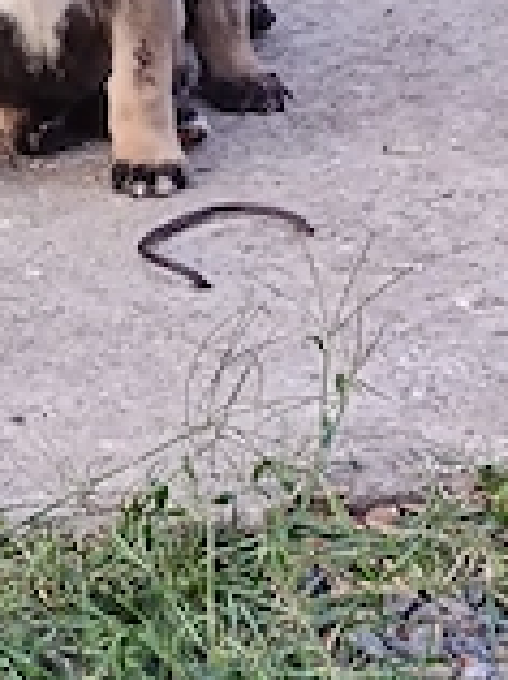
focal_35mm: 223
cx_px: -30
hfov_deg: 6.6
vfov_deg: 8.8
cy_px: -22
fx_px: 4375
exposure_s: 1/100
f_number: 1.75
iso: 575
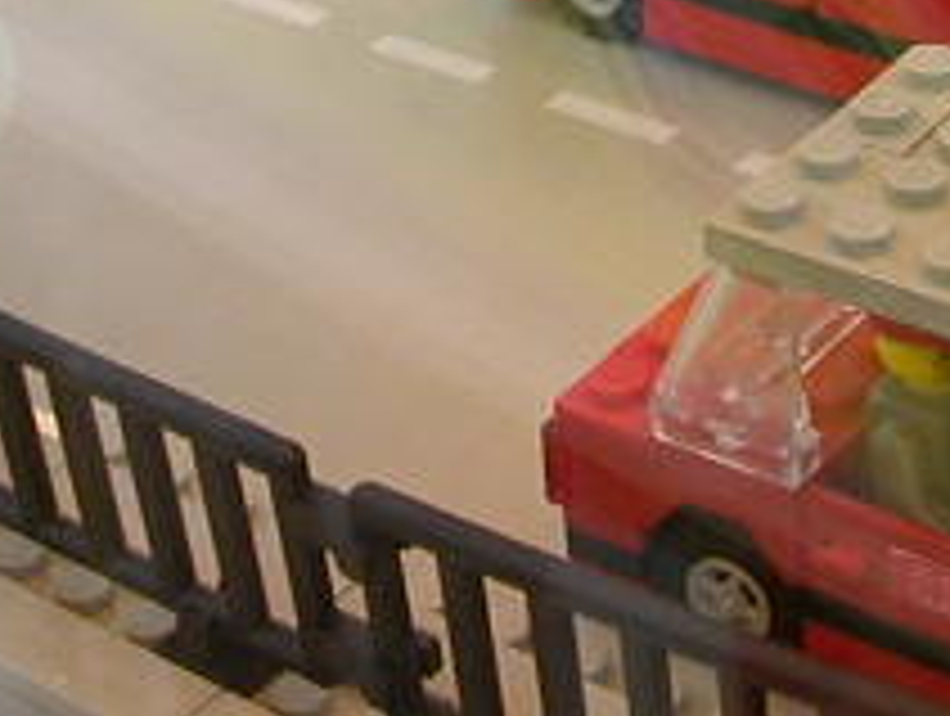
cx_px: 752
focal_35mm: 112
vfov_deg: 12.9
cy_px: -180
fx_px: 3079
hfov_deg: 17.4
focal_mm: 5.6
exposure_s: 1/27
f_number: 2.7
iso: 100
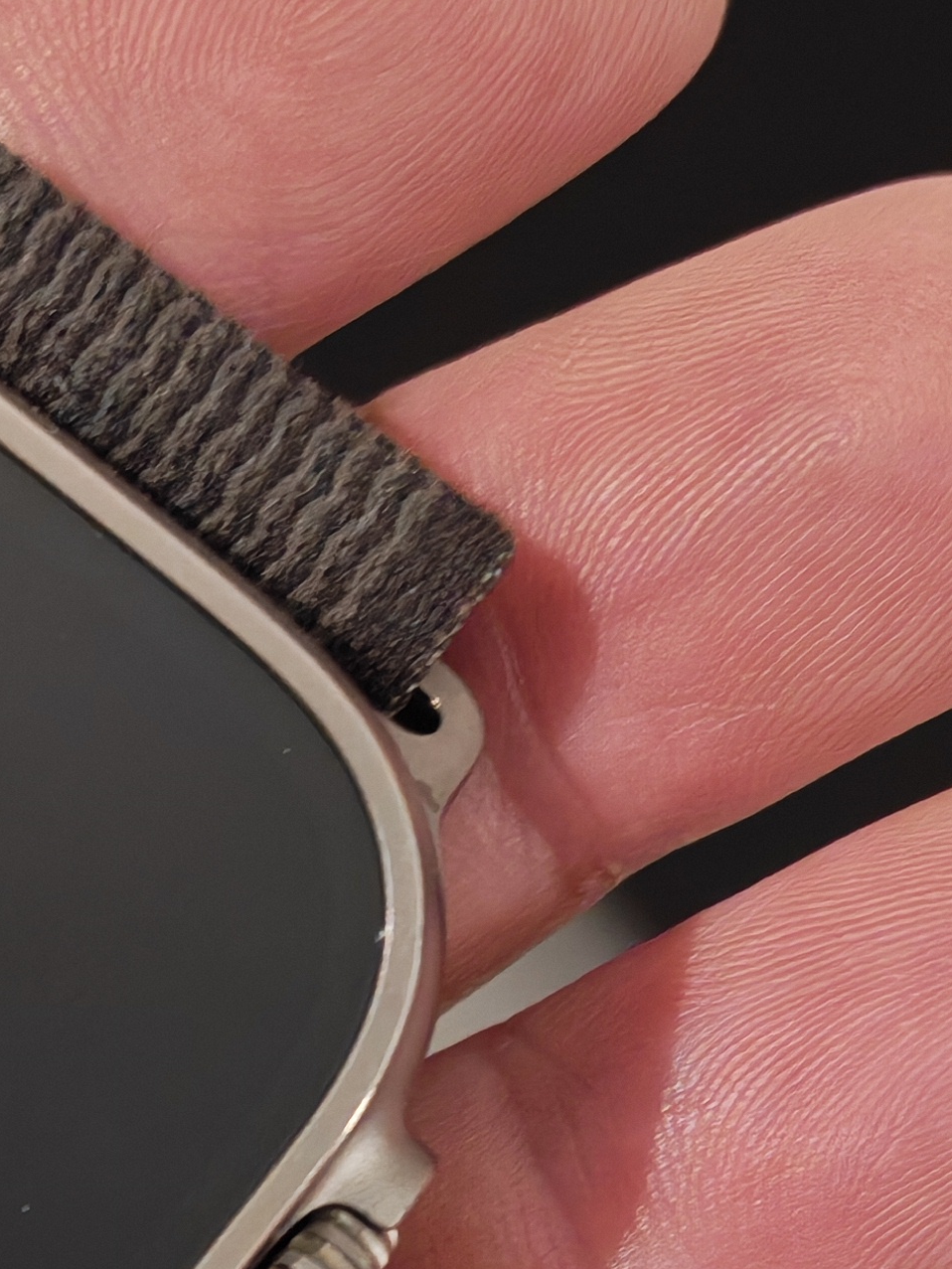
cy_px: 1621
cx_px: -465
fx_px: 5646
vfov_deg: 12.5
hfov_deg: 9.4
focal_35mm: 154
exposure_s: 1/50
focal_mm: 6.12
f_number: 1.9
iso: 800
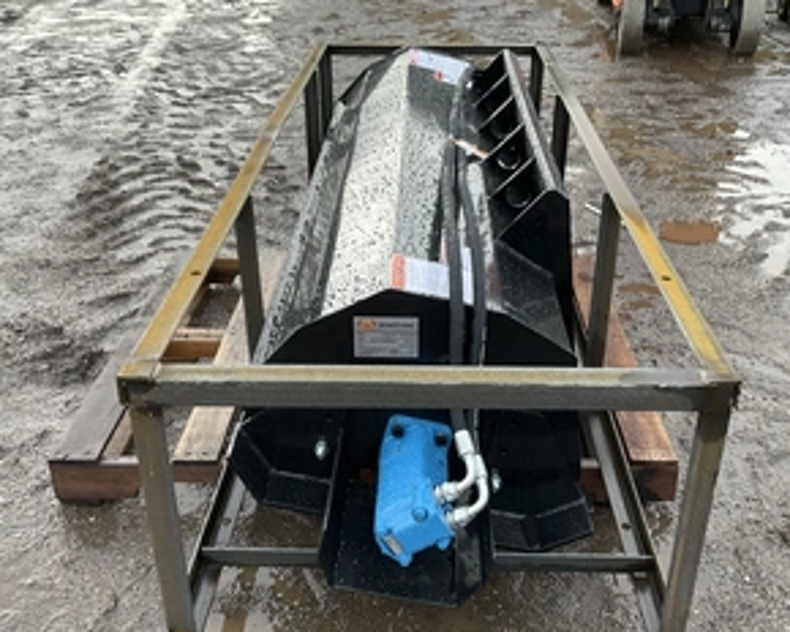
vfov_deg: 38.1
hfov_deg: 46.8
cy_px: 362
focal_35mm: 39
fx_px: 912
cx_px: 436
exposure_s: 1/169
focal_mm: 3
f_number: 1.8
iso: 20
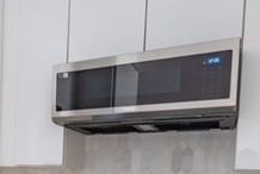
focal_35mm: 48
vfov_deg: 25.8
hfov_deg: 38.2
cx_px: 30
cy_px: 192
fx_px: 351
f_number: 10
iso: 2000
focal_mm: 16.5
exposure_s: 1/20
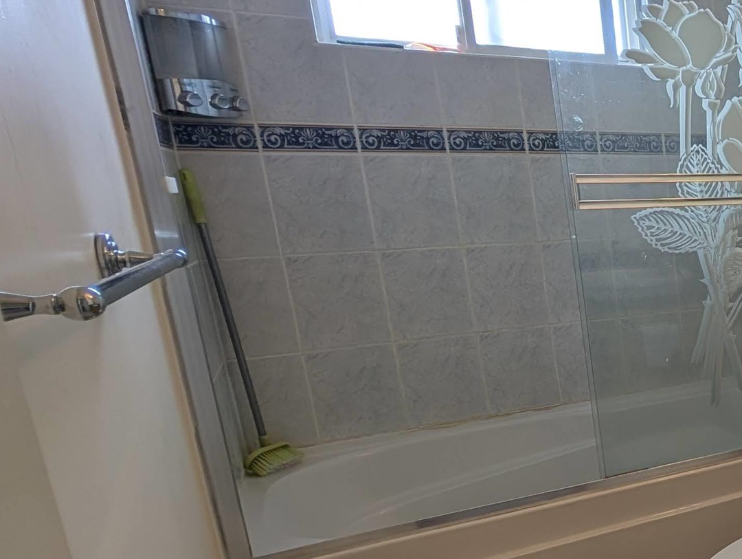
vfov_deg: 41.3
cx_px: 945
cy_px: 379
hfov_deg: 36.8
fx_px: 730
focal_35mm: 34
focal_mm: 2.02
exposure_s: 1/120
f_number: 1.7
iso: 91
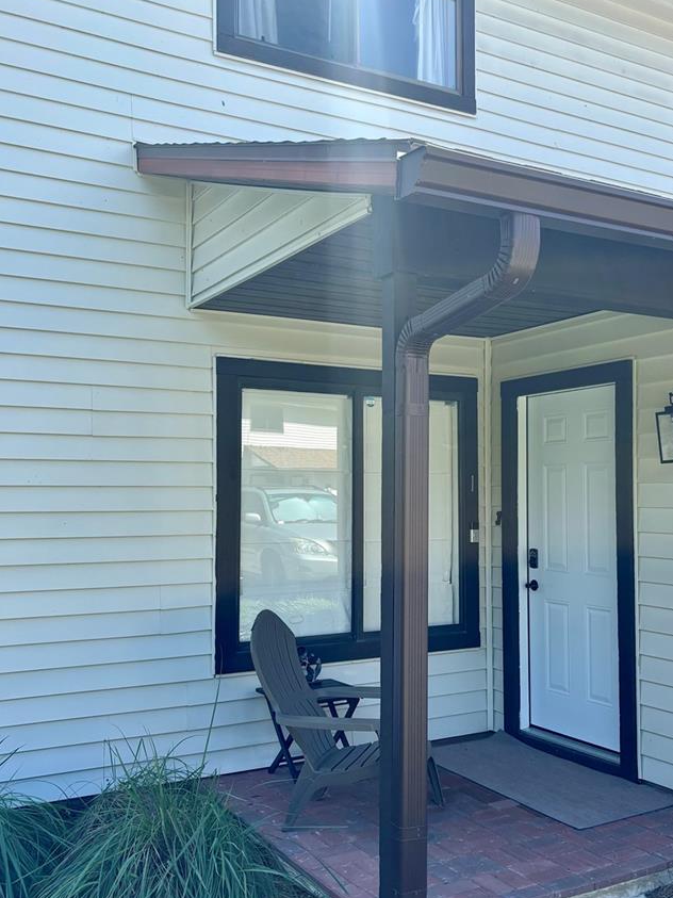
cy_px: 460
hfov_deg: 38.4
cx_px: 427
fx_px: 959
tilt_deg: +2.1
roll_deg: -0.4
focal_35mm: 37
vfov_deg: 50.1
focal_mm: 5.96
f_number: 1.6
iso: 50
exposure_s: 1/918
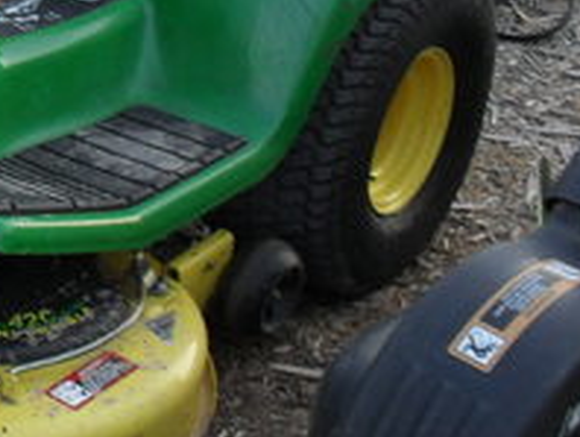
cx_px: -185
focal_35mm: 96
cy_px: 29
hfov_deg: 18.9
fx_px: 1610
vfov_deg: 15.2
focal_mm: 6.3
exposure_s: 1/45
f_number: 3.2
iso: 120
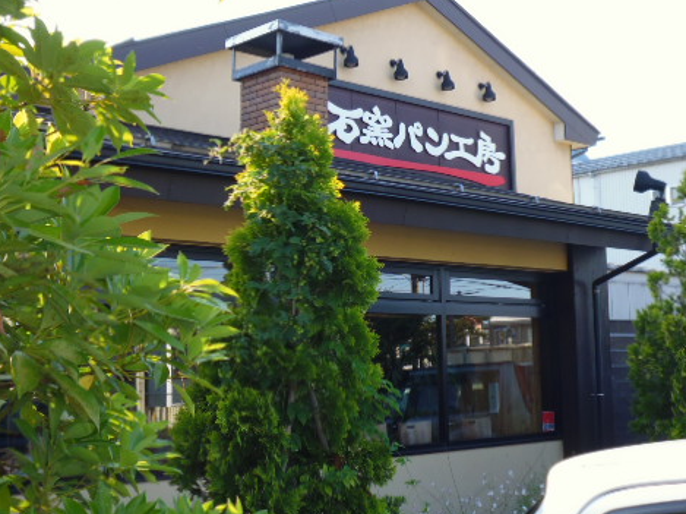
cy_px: 227
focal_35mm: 56
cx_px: 382
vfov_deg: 26.0
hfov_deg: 34.3
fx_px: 1109
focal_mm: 7.2
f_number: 3.6
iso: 100
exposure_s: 1/160
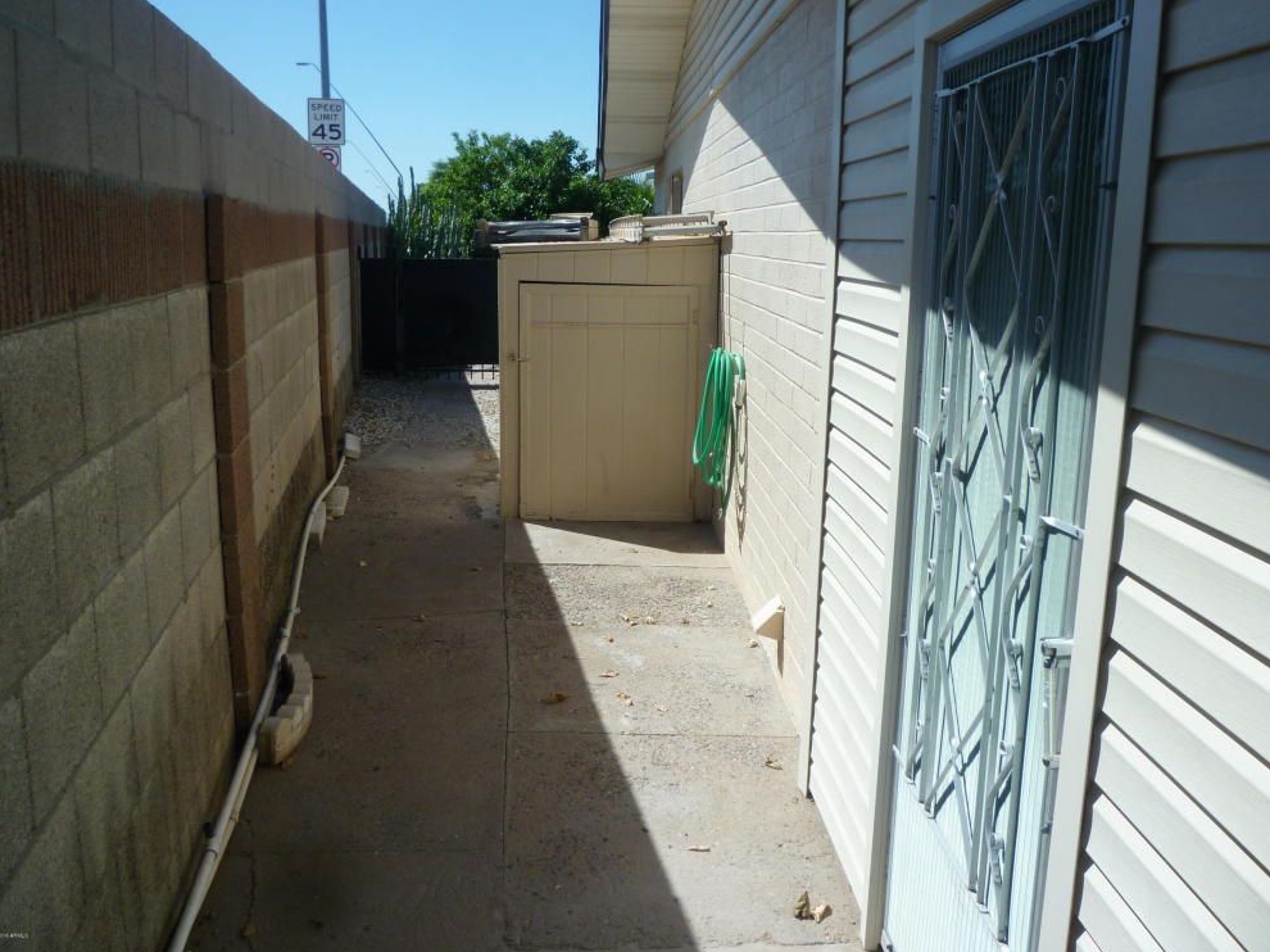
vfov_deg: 46.8
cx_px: 650
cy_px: 473
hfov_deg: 60.0
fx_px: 1100
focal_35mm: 30
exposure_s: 1/800
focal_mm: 5.2
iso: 80
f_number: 4
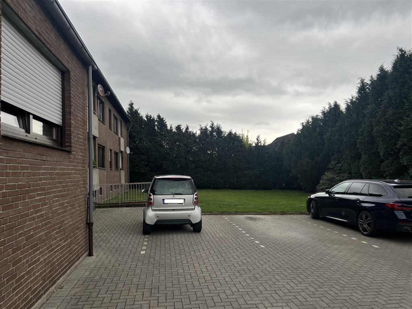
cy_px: 154
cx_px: 206
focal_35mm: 26
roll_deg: +2.1
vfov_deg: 53.1
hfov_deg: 67.3
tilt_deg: +2.0
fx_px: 309
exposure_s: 1/833
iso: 50
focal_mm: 5.7
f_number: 1.5
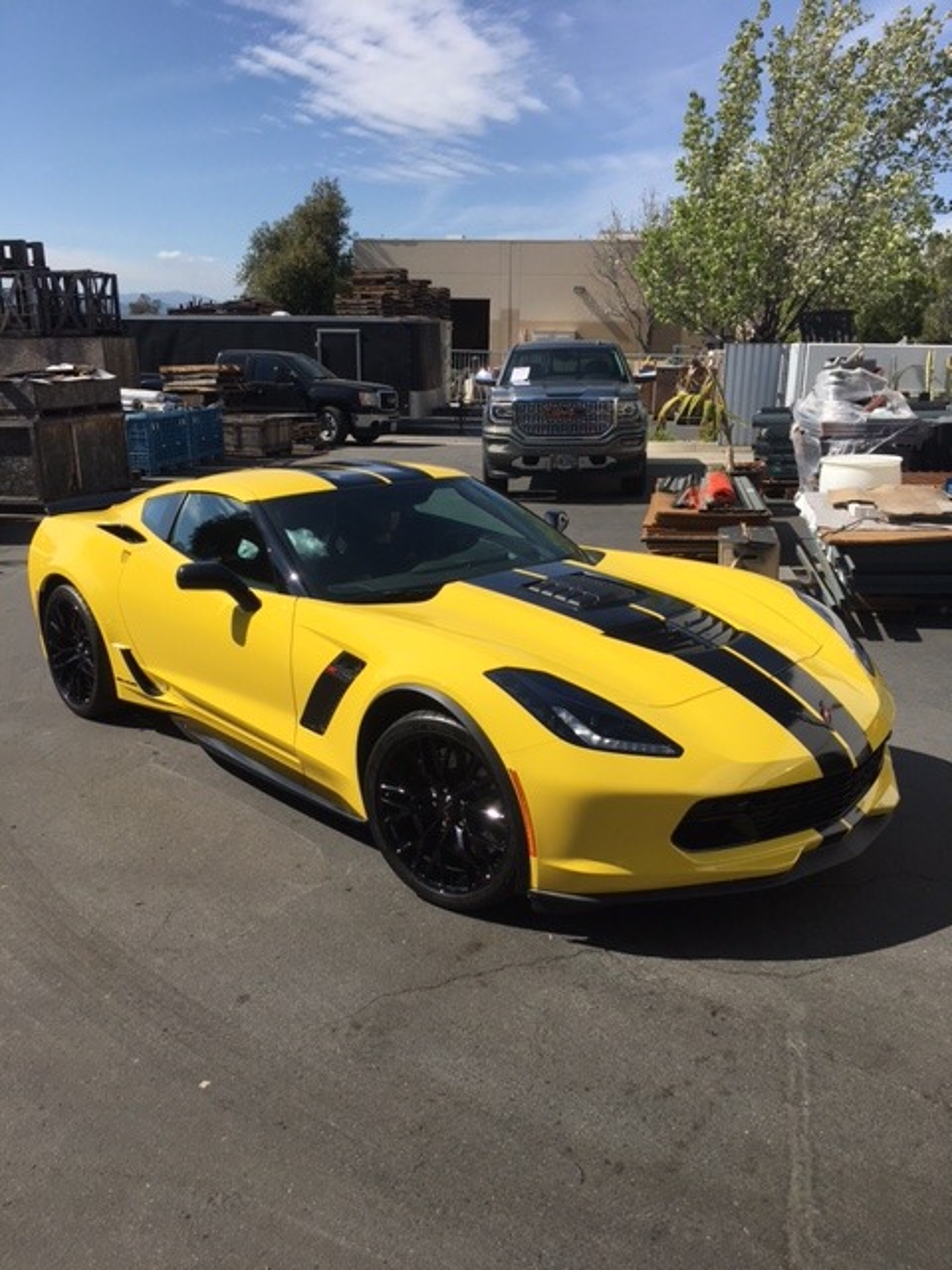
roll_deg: -1.4
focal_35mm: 29
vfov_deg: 61.7
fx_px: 1063
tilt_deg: -14.4
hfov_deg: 48.2
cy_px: 635
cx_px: 476
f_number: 2.2
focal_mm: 4.15
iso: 25
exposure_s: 1/2404
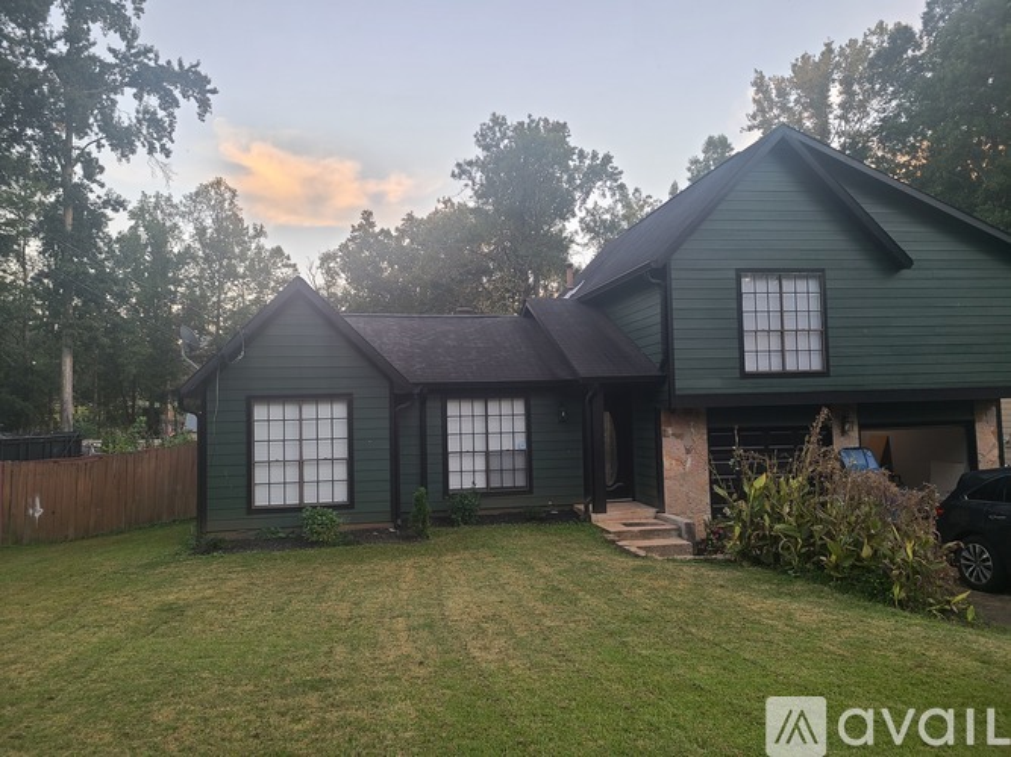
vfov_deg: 53.0
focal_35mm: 26
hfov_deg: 67.3
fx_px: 759
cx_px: 506
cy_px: 378
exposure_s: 1/60
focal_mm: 5.4
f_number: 1.8
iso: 50
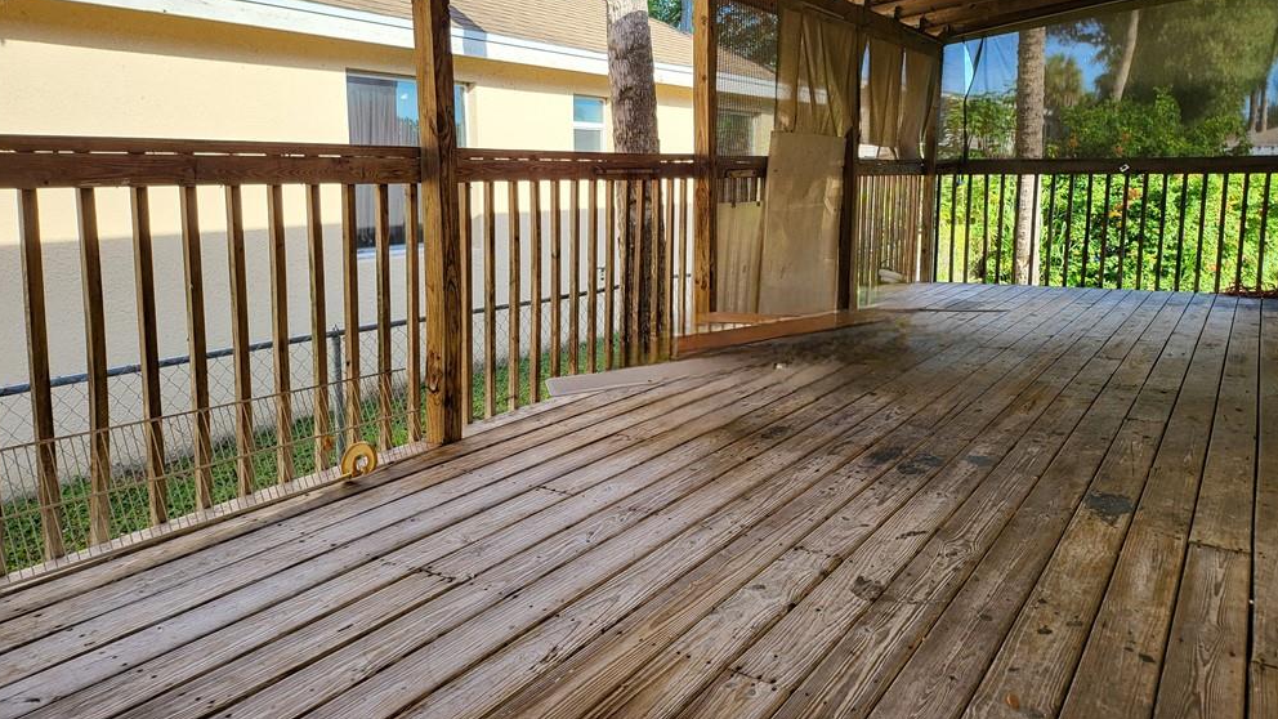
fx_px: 915
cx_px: 648
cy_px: 271
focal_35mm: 27
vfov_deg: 42.6
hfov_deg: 69.9
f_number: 1.8
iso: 40
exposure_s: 1/476
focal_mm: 5
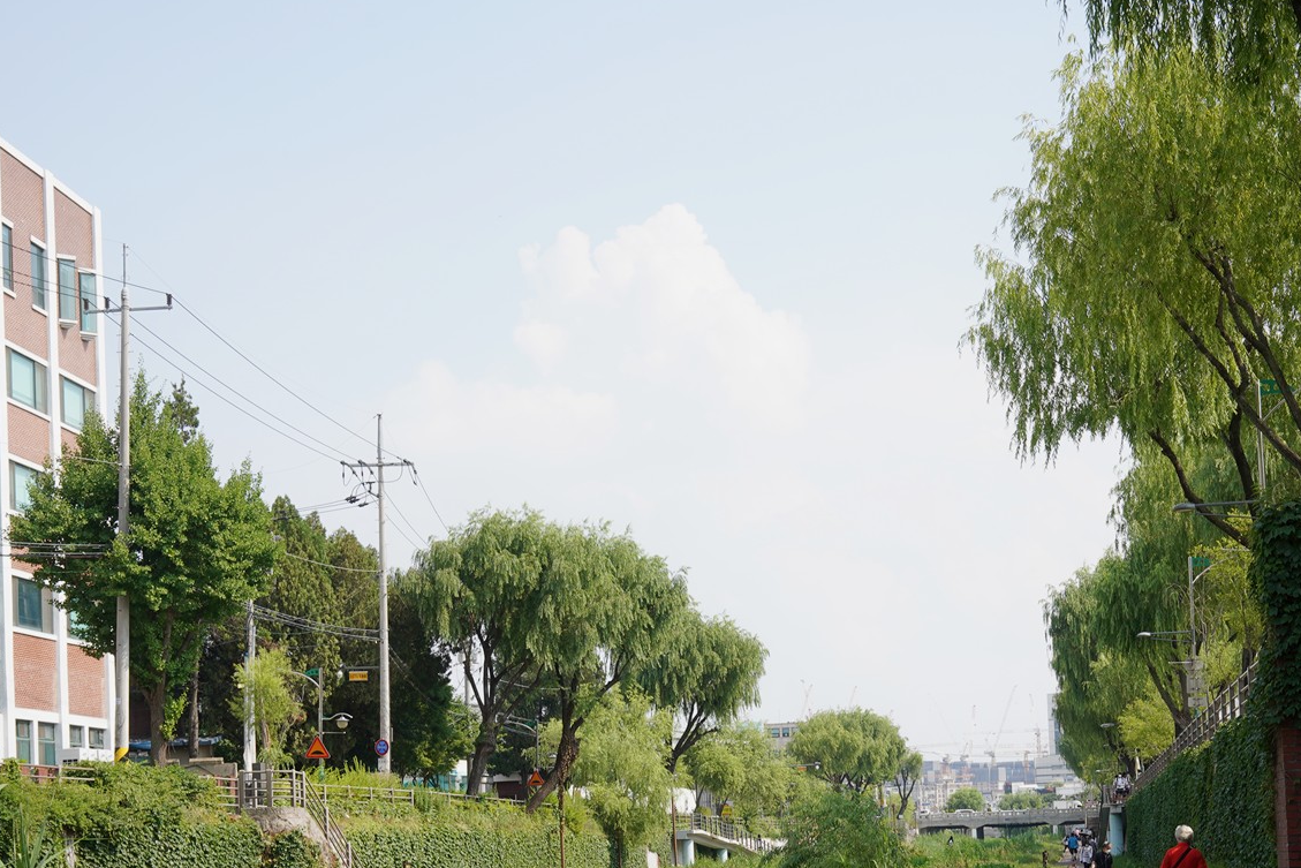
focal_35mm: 62
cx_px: 743
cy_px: 735
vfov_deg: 21.5
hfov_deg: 32.3
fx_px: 2241
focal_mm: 35
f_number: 10
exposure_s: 1/100
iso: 100
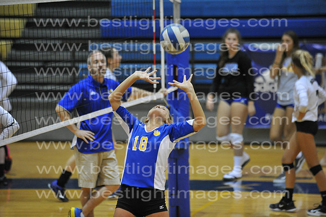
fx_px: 1267
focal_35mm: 140
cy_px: 108
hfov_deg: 14.7
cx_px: 163
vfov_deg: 9.8
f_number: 3.2
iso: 8000
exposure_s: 1/500
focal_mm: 140
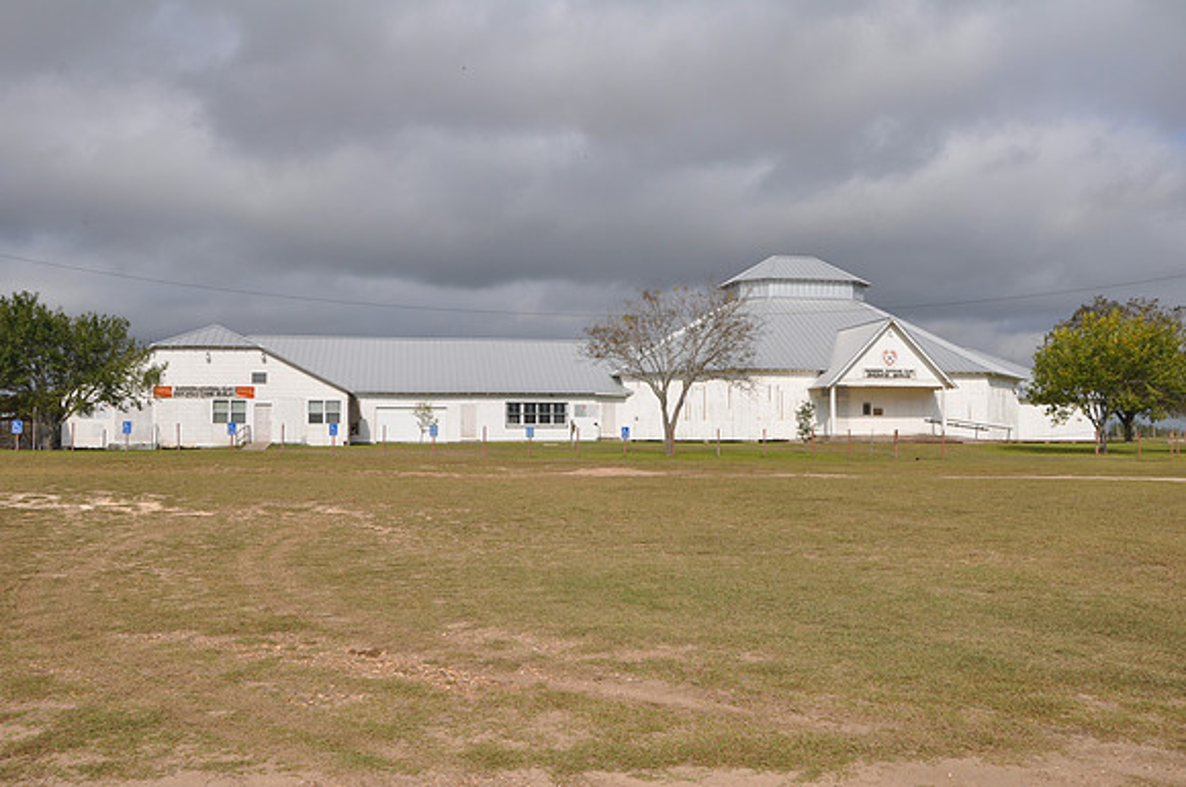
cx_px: 593
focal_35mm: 33
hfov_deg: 57.3
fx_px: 1086
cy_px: 394
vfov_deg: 39.9
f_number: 14
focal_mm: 22
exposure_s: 1/200
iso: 200
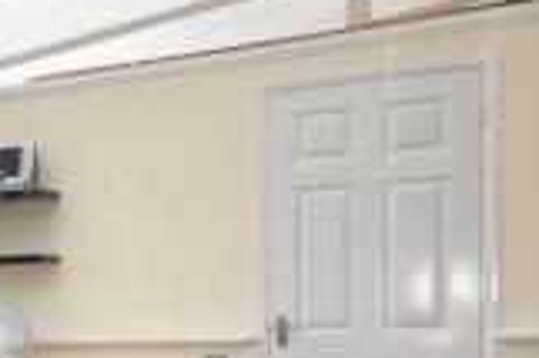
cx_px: -164
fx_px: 912
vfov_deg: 21.6
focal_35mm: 61
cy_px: 335
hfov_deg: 27.4
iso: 200
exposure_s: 1/10
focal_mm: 10
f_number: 11
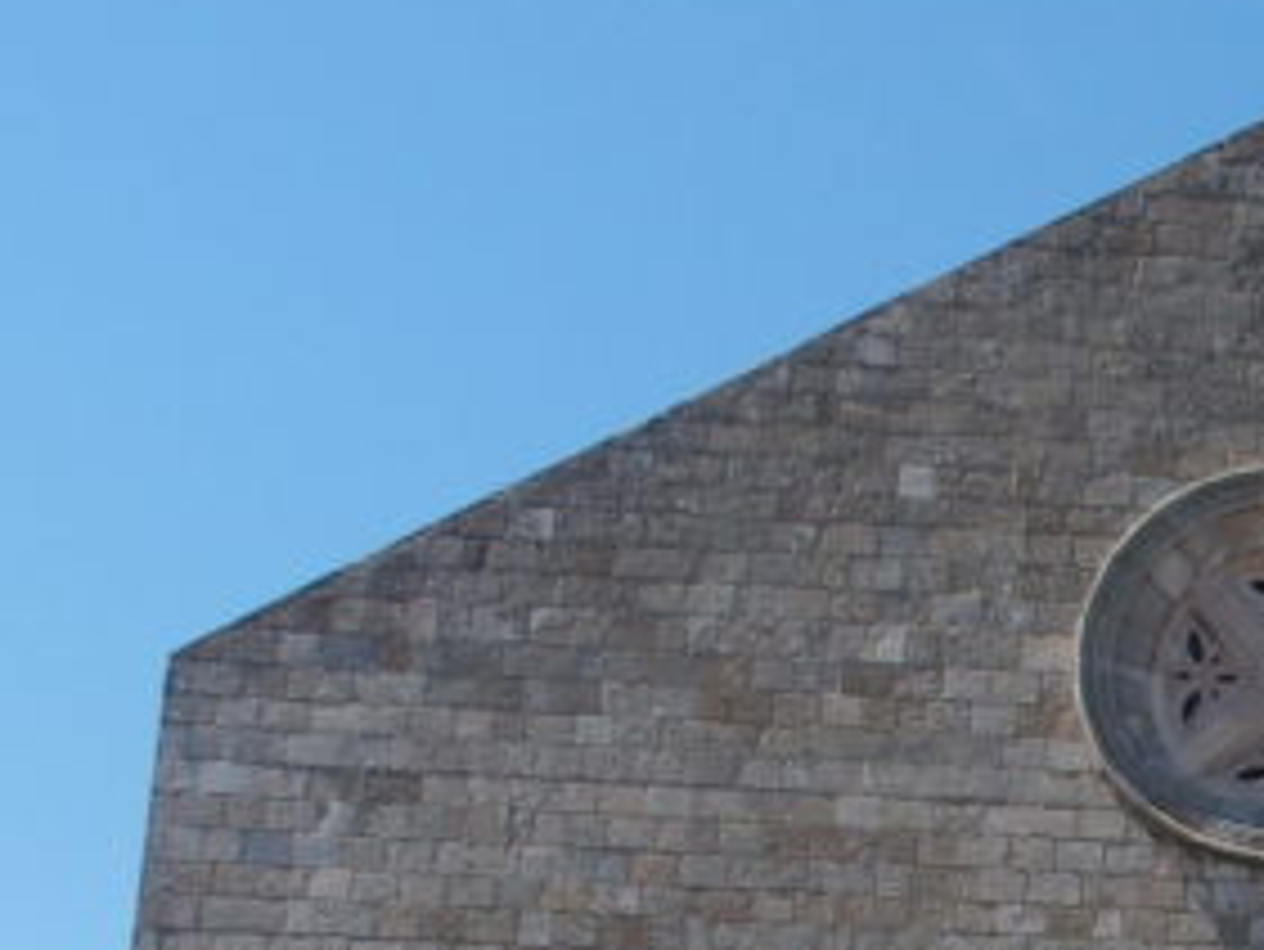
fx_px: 3726
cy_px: 1414
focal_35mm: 102
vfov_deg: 13.7
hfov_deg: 17.6
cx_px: 1799
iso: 100
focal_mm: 6
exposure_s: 1/800
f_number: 3.5
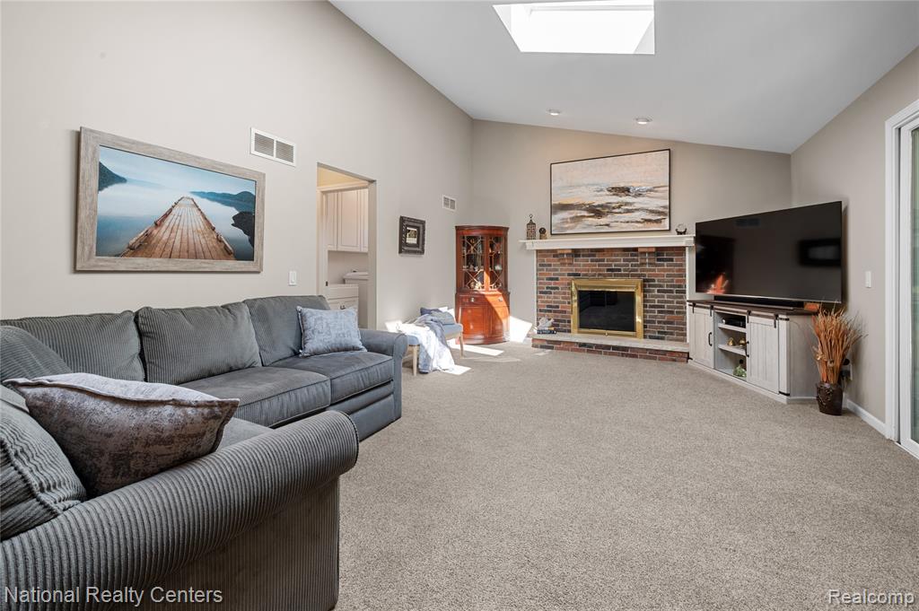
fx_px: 357
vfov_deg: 81.1
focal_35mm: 14
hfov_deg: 104.3
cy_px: 306
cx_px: 460
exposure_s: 1/2.5
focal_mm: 14
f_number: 11
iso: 100
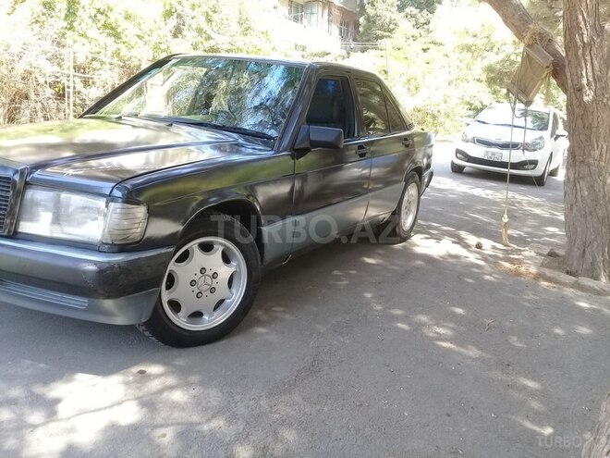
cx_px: 305
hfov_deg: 58.4
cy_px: 229
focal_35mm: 31
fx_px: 546
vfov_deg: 45.4
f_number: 2.2
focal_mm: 3.3
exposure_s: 1/100
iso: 80
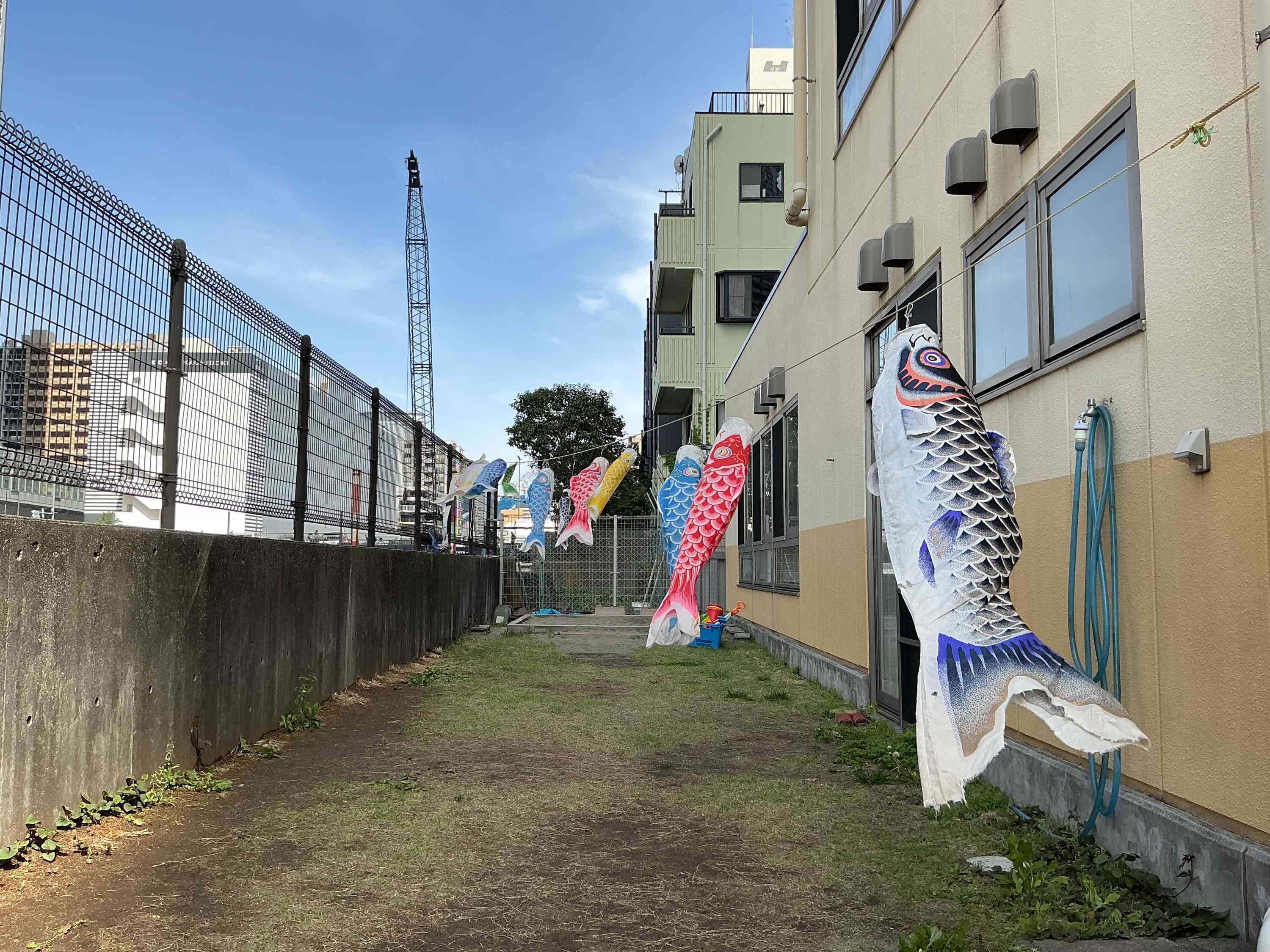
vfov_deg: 48.2
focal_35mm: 29
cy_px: 476
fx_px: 1064
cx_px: 635
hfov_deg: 61.7
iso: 25
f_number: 1.8
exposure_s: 1/428
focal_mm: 3
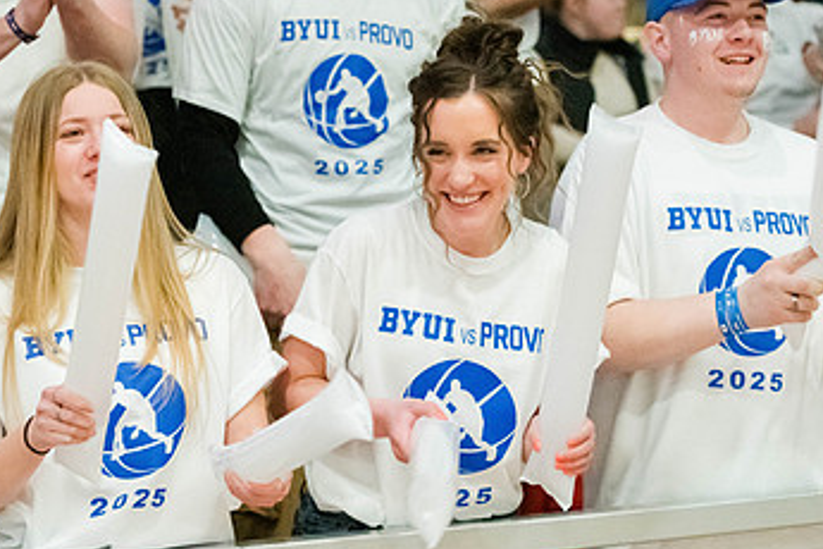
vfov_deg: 10.9
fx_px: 2880
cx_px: 296
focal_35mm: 126
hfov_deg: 16.2
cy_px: 175
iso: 20000
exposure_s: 1/1000
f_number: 2.8
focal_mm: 75
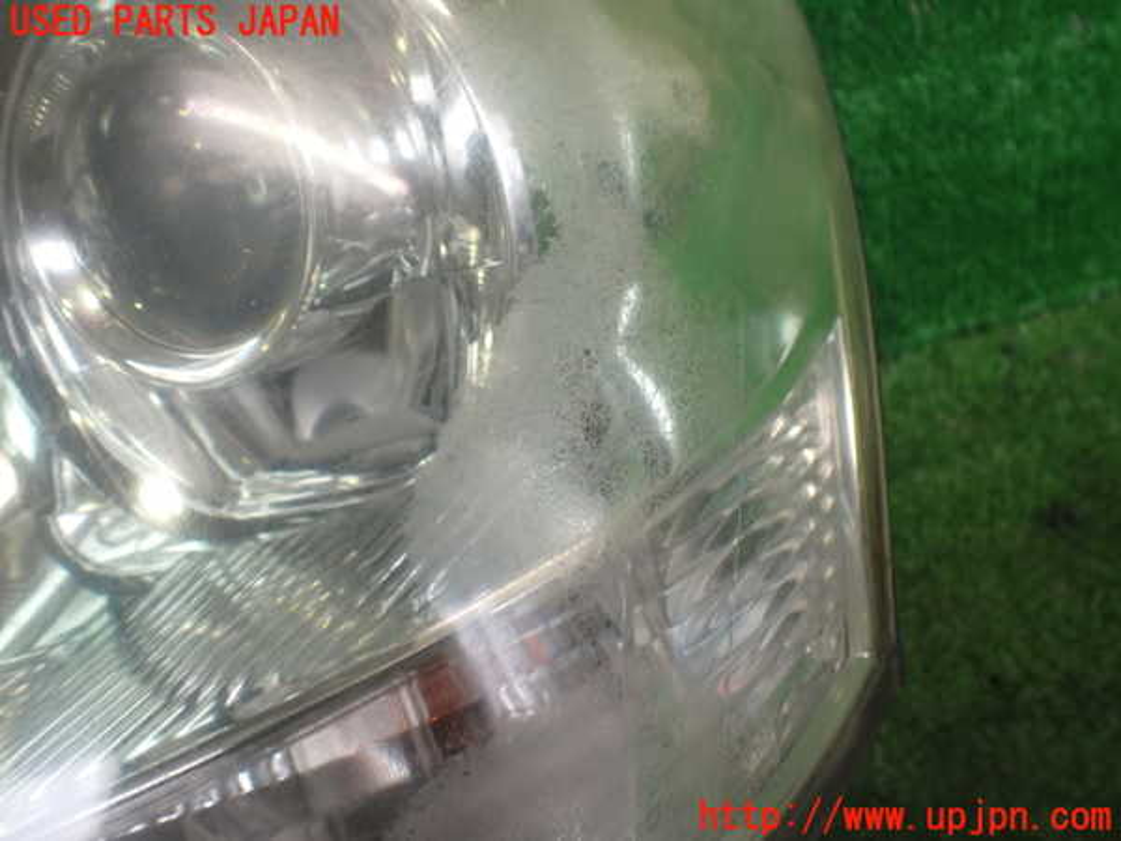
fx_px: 972
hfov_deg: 60.0
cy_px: 420
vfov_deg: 46.8
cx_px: 560
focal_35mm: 30
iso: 320
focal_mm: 5.4
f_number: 2.3
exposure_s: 1/125
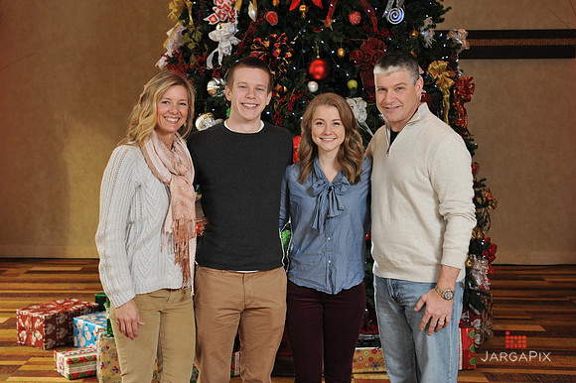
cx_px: 288
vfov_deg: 24.2
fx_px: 895
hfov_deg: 35.7
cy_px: 192
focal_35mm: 56
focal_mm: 56
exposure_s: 1/100
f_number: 6.3
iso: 1600
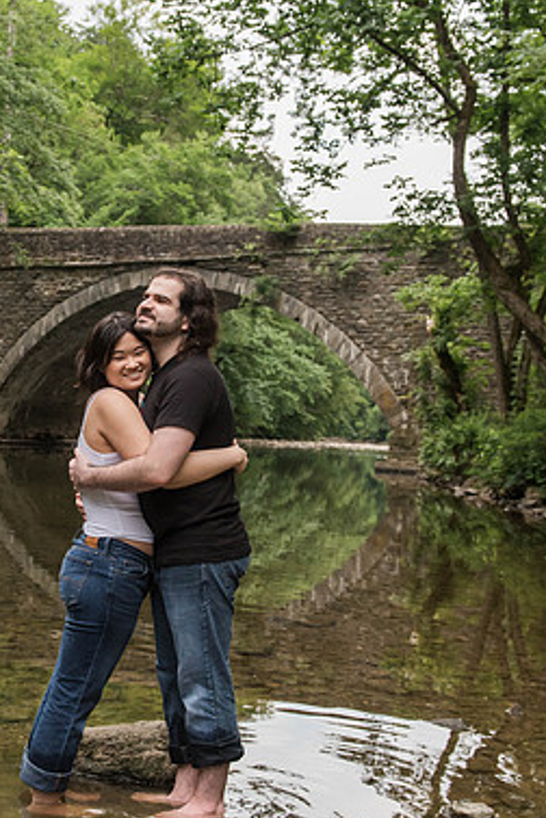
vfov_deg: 37.5
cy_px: 404
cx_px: 70
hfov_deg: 24.9
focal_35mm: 53
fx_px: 1206
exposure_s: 1/200
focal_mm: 31
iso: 1250
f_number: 4
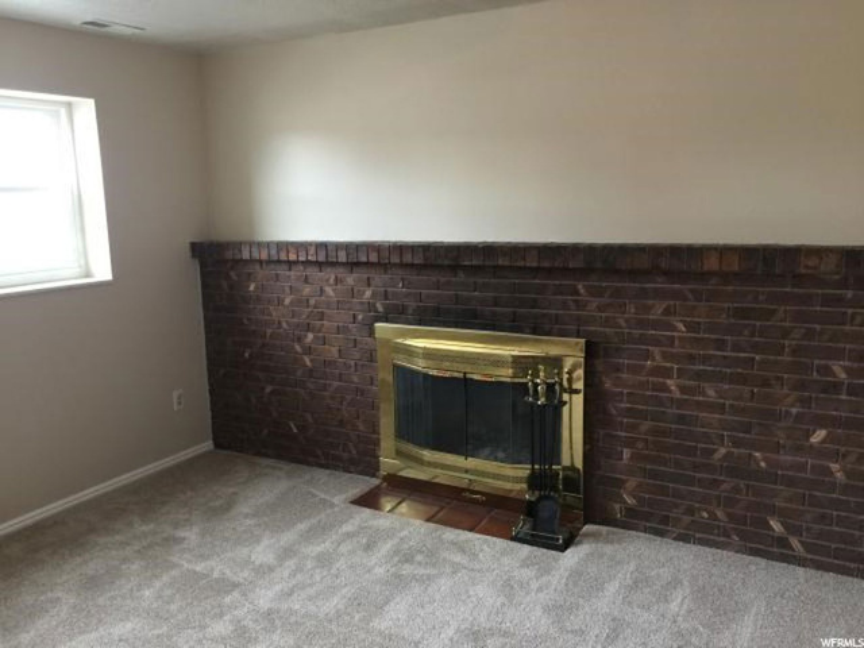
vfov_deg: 48.2
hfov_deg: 61.7
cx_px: 432
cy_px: 324
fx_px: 724
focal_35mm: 29
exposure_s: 1/15
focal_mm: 4.15
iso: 50
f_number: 2.2
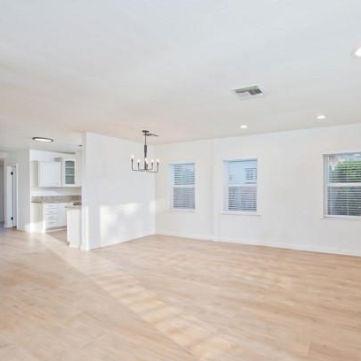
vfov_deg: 74.8
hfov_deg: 72.5
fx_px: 236
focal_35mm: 20
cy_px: 184
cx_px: 242
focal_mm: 15
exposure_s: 1/200
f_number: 7.1
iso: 400
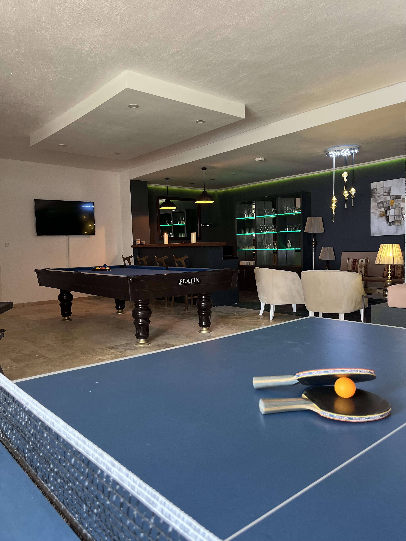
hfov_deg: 53.1
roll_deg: +1.5
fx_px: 407
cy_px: 270
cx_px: 203
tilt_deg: -4.5
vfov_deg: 67.3
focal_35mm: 26
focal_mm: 5.1
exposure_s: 1/50
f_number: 1.6
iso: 320
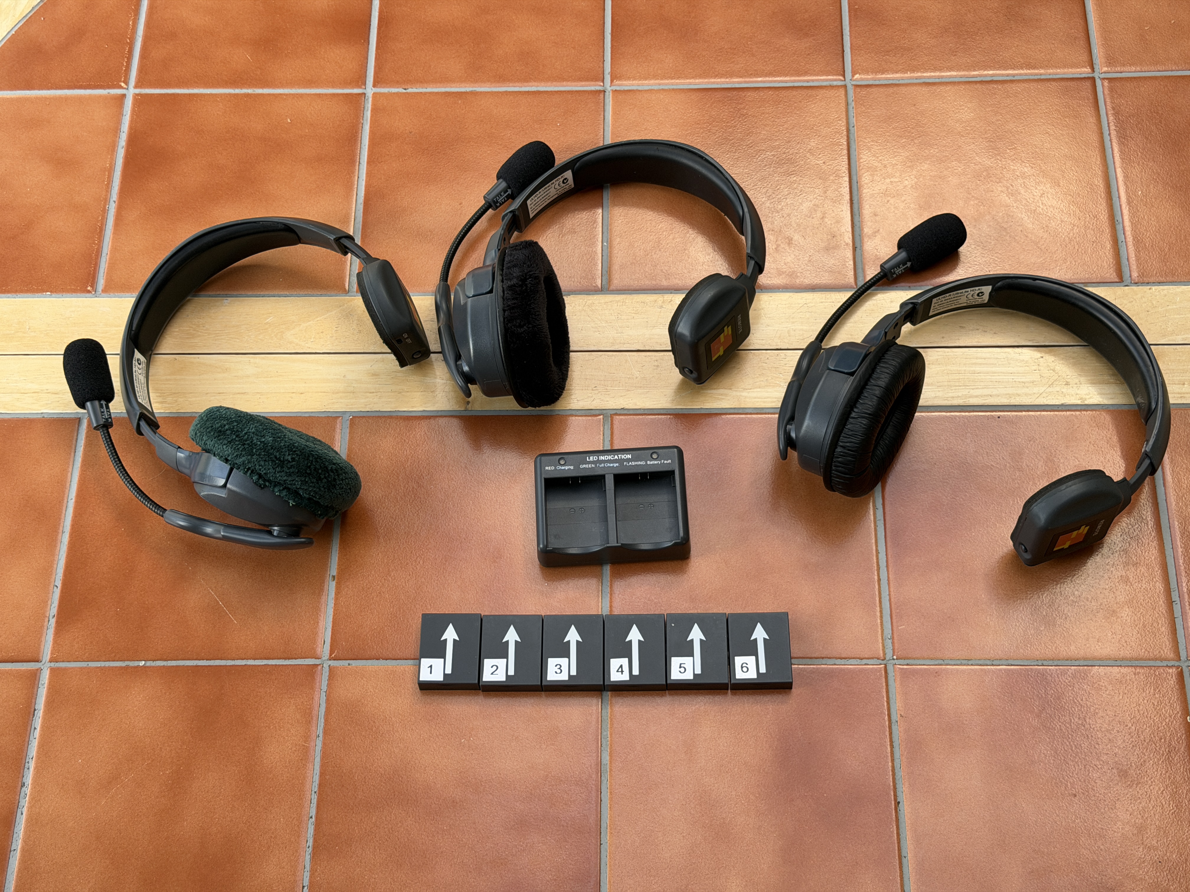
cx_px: 595
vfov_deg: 30.3
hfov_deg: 39.7
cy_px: 446
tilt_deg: -64.4
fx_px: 1650
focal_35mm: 48
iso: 80
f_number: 1.78
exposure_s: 1/361
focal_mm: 6.76
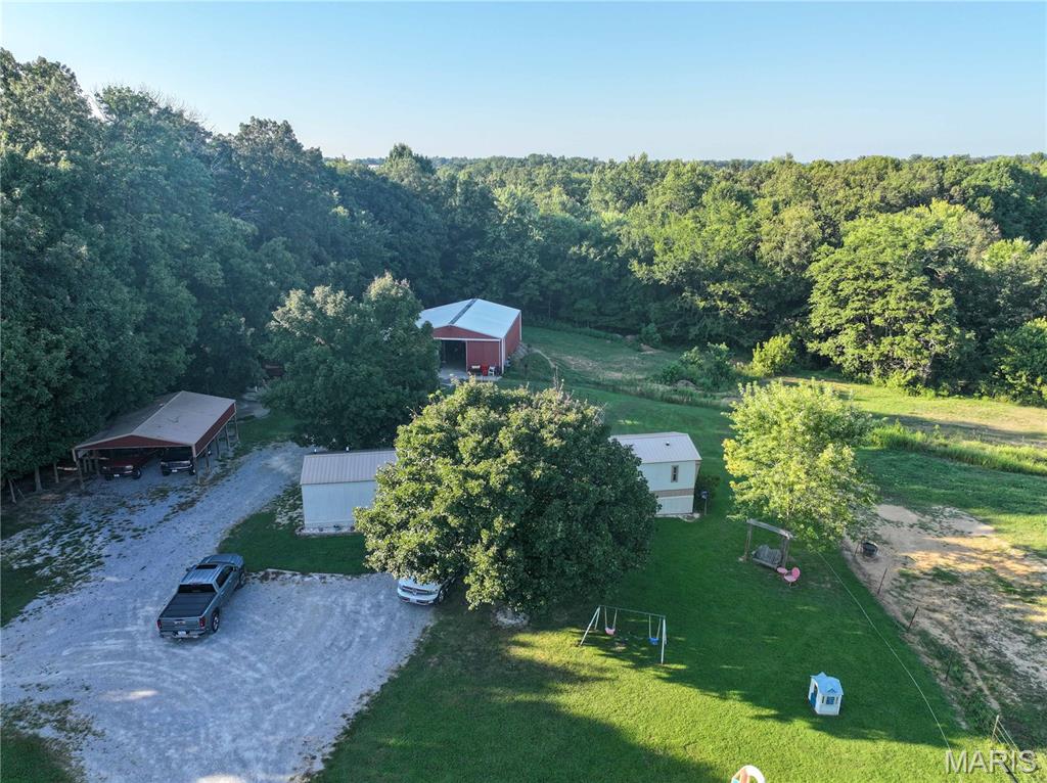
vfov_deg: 56.7
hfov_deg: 71.6
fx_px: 725
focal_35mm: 24
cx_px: 524
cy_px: 392
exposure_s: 1/1250
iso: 370
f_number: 2.8
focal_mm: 12.29
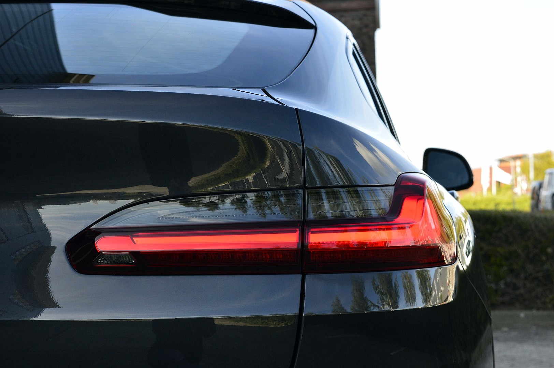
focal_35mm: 78
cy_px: 184
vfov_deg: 17.5
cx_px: 277
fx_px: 1199
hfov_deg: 26.0
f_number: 10
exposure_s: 1/200
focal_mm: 52
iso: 400
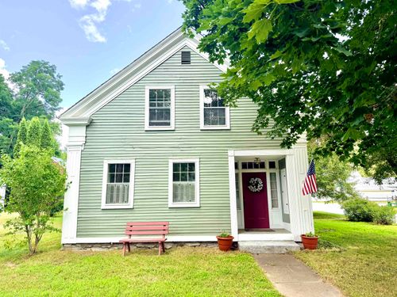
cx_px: 198
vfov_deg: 56.8
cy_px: 148
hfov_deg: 71.6
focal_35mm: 24
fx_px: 275
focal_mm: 6.76
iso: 100
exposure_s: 1/1230
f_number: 1.78
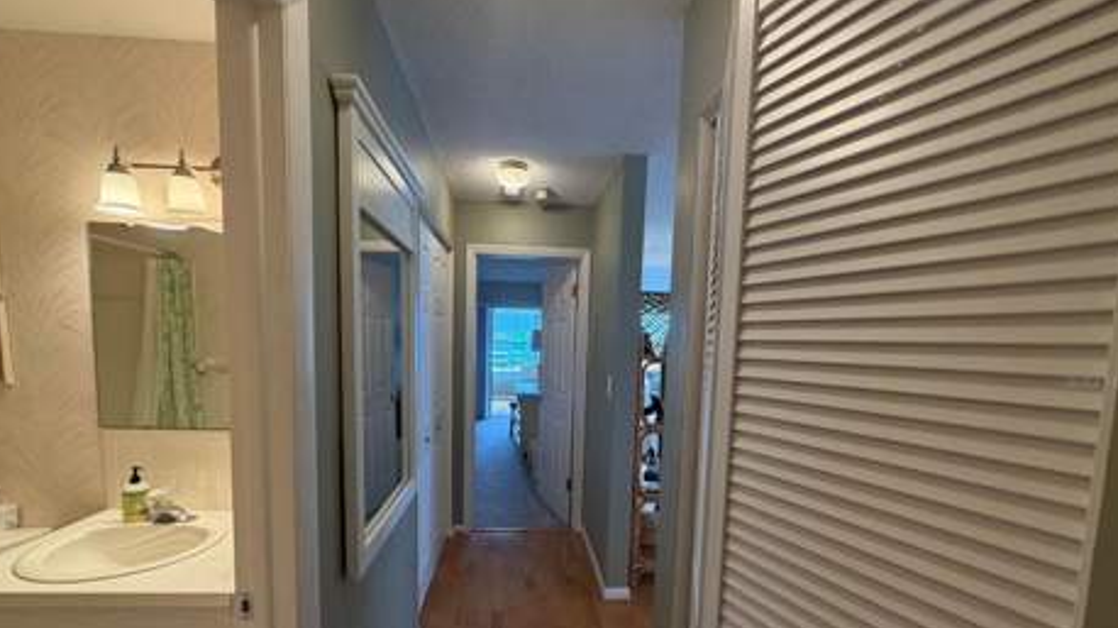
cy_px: 381
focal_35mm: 16
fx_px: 474
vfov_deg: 66.3
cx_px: 547
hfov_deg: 99.4
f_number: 2.2
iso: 160
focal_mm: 2.22
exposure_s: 1/60
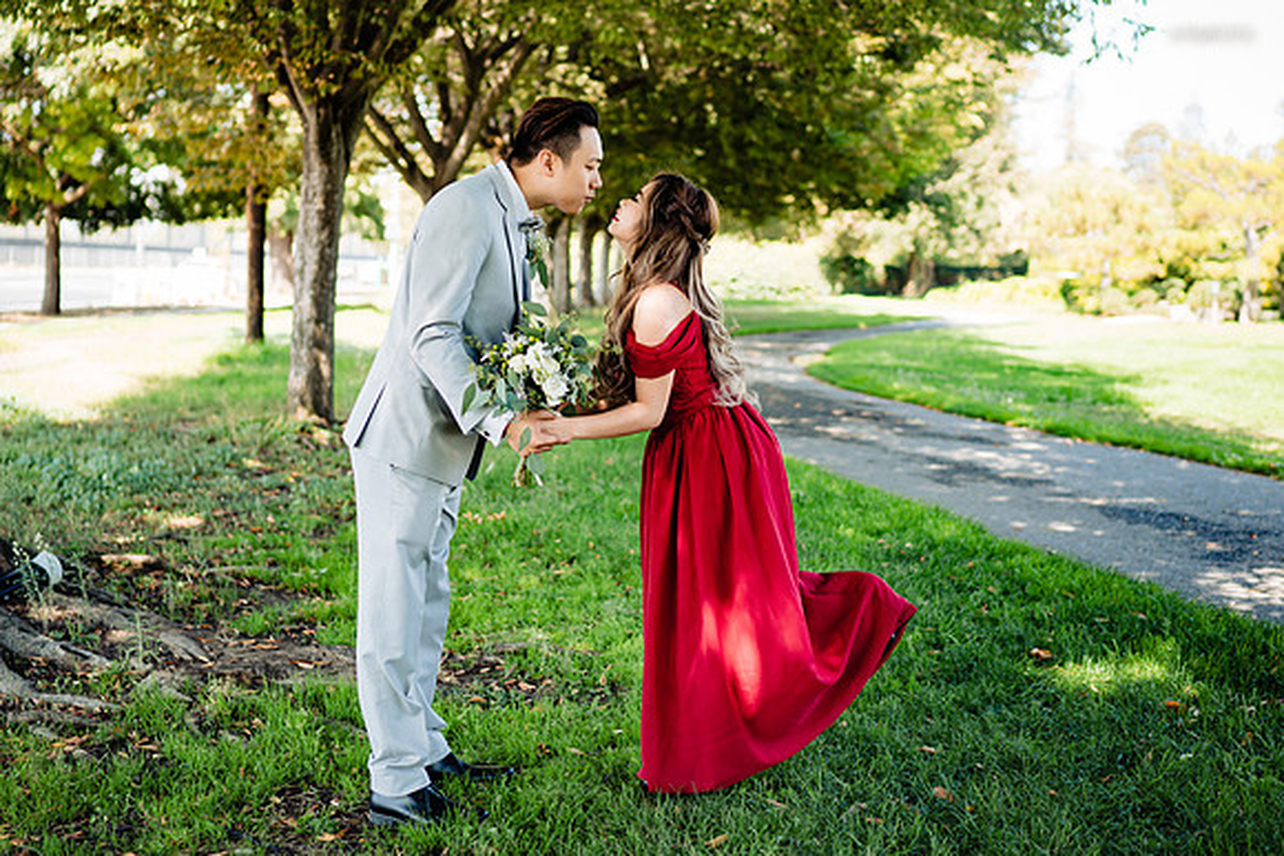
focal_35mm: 43
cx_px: 621
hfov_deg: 45.5
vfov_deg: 31.2
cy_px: 373
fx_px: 1532
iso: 100
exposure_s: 1/400
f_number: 1.8
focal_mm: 35
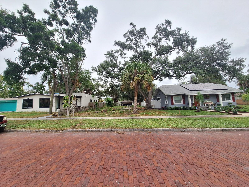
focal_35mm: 13
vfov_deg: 89.9
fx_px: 94
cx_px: 124
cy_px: 94
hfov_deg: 106.2
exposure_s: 1/1689
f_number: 2.2
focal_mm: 1.74
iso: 40
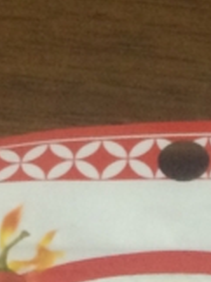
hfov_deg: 7.7
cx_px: 255
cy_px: 630
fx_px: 1548
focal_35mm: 190
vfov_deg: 9.5
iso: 250
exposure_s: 1/30
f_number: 2.2
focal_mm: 4.12
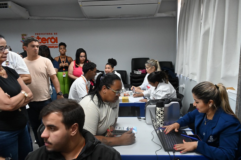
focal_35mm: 27
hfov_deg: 67.4
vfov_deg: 47.9
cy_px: 80
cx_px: 120
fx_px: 181
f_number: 5.6
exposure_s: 1/200
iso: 3600
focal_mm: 18
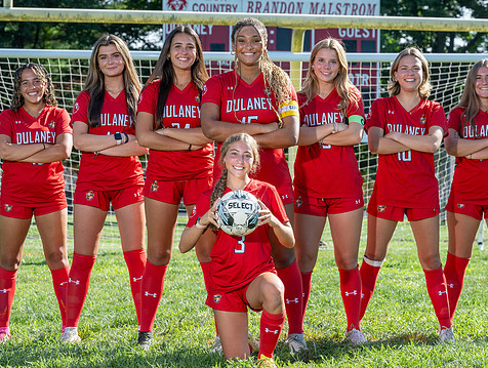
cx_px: 291
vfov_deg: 13.1
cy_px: 141
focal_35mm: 113
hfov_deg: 17.4
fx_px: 1596
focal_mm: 70
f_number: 5
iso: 100
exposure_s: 1/320
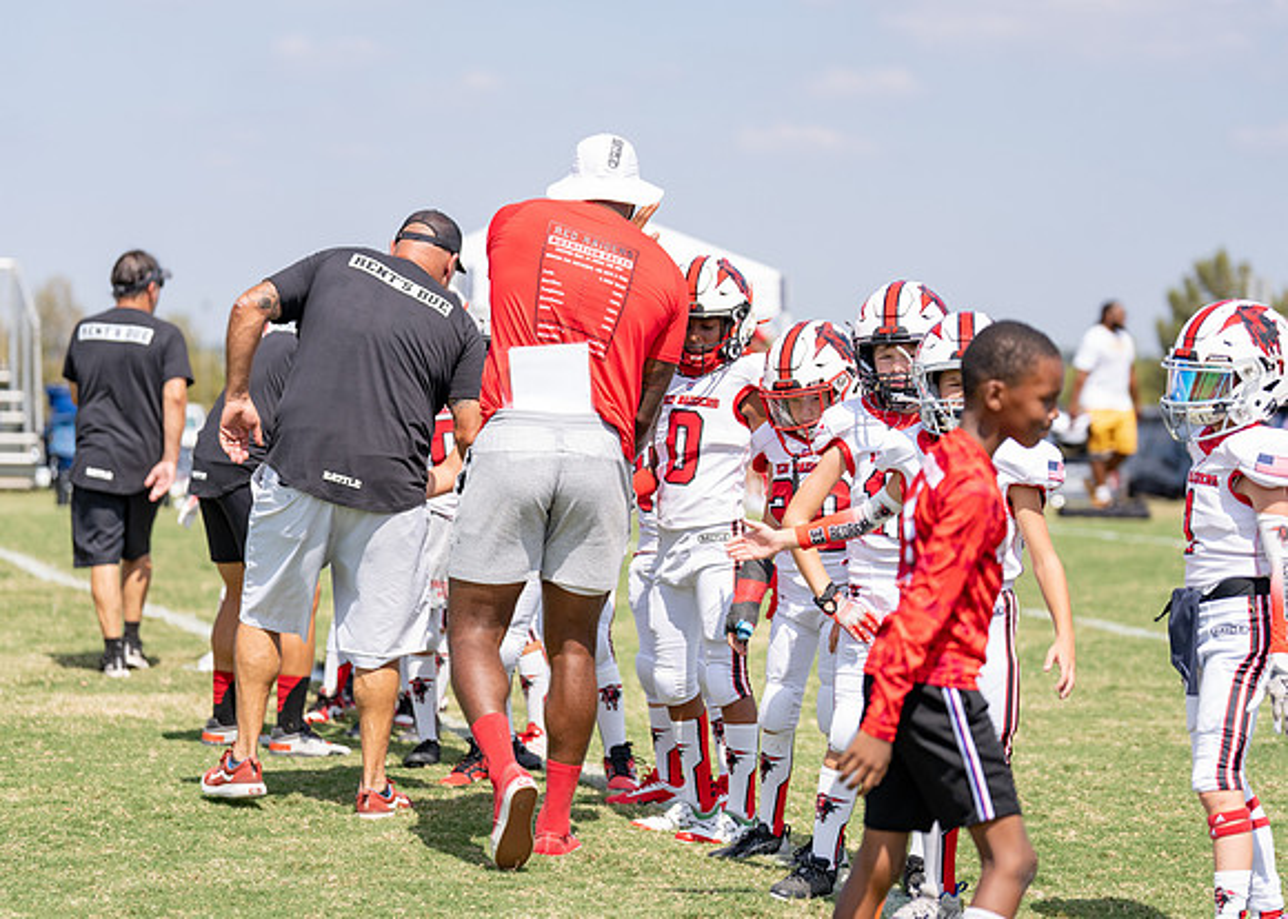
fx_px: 4267
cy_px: 460
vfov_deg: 12.3
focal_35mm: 117
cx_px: 644
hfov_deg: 17.2
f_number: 2.8
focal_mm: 111
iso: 200
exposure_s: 1/2500
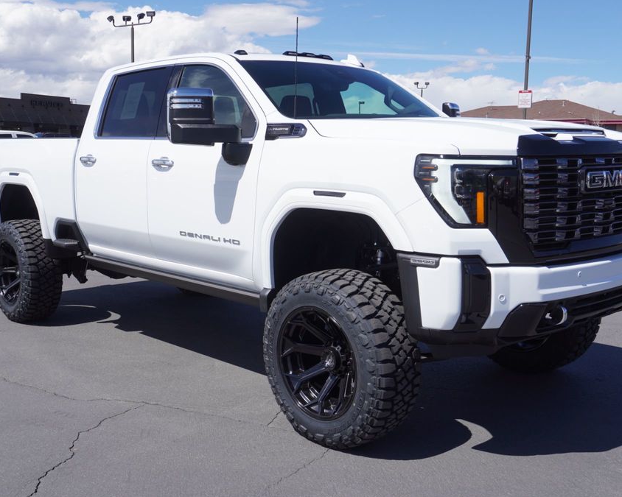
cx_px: 304
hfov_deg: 44.8
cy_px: 251
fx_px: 755
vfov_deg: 36.5
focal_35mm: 41
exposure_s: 1/320
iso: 100
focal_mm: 24
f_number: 8
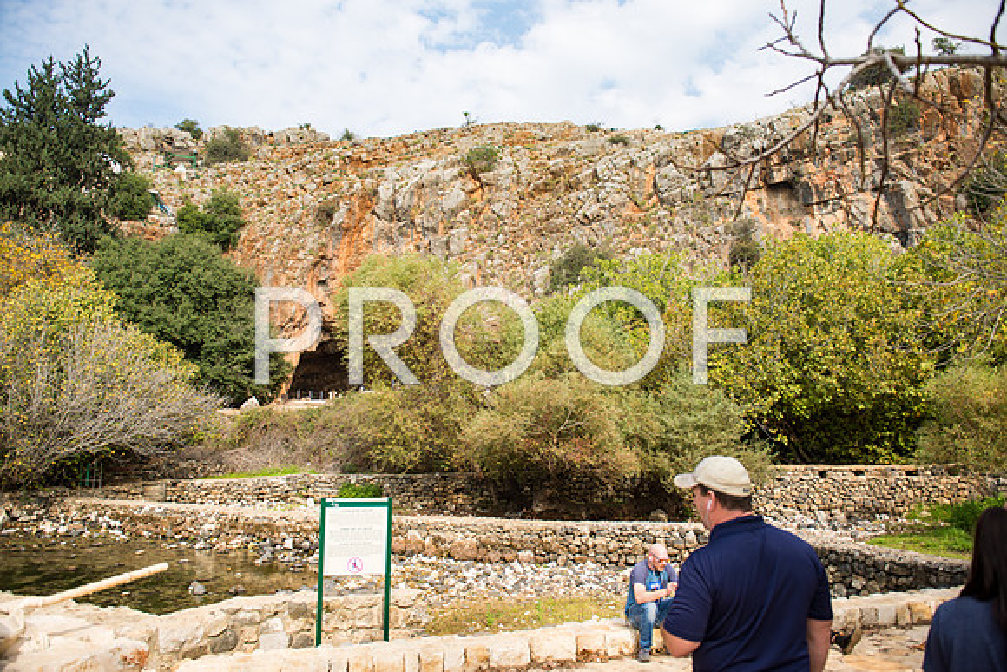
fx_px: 671
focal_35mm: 24
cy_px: 336
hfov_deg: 73.7
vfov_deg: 53.2
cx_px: 504
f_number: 2.8
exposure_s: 1/1000
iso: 100
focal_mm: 24
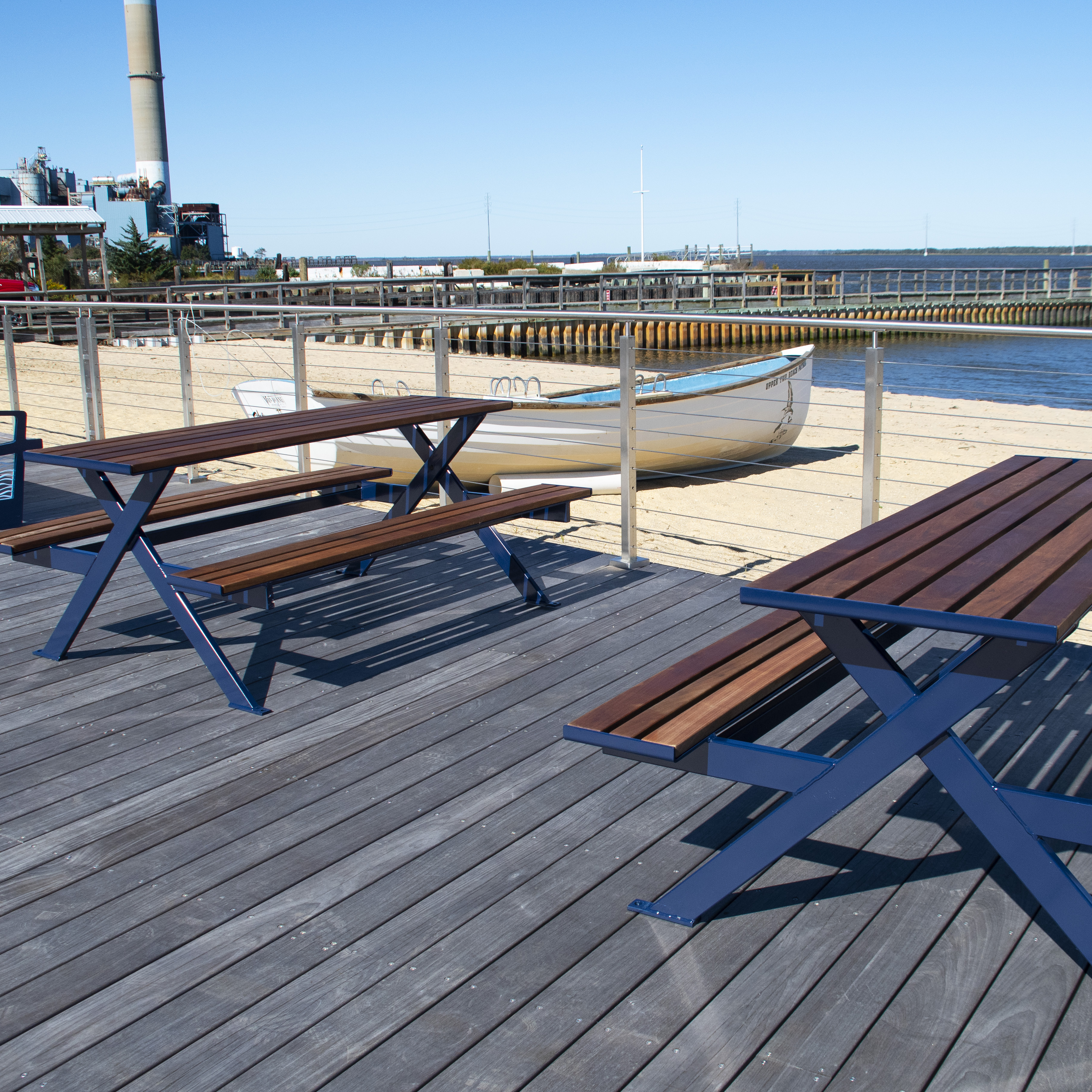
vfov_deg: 42.8
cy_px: 538
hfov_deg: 42.7
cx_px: 623
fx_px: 1392
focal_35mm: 39
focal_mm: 20
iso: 400
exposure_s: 1/2000
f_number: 7.1
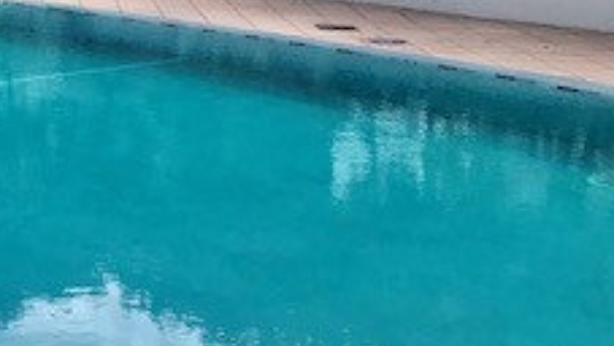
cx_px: -211
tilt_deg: -6.1
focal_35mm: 86
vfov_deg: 13.8
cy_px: -24
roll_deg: +0.0
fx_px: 1401
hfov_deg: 21.9
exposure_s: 1/1597
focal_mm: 3.99
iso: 20
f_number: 1.8
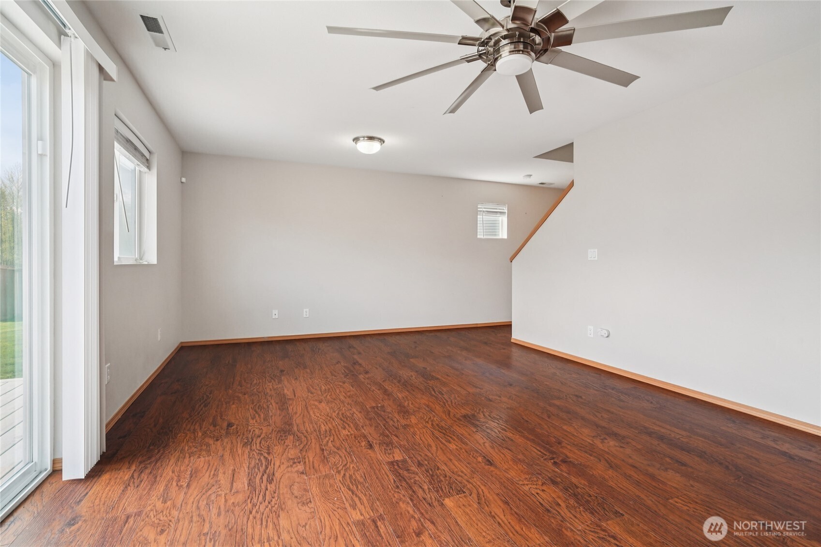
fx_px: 365
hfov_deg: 96.7
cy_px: 274
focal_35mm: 16
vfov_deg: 73.7
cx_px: 410
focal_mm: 16
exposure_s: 1/100
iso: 1600
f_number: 8
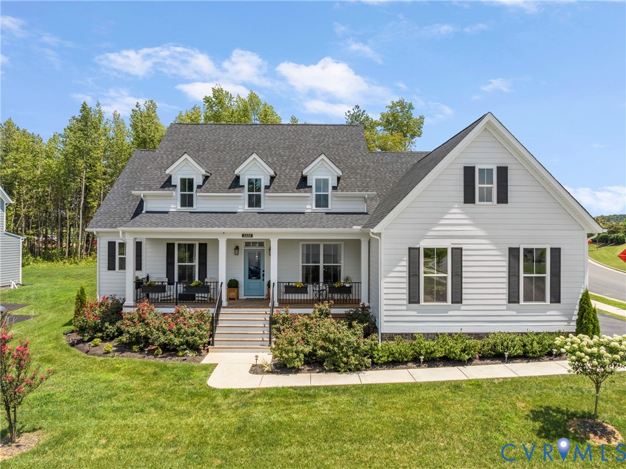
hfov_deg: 71.6
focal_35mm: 24
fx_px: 434
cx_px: 313
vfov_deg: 56.7
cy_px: 234
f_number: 2.8
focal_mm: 12.29
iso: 400
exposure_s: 1/5000
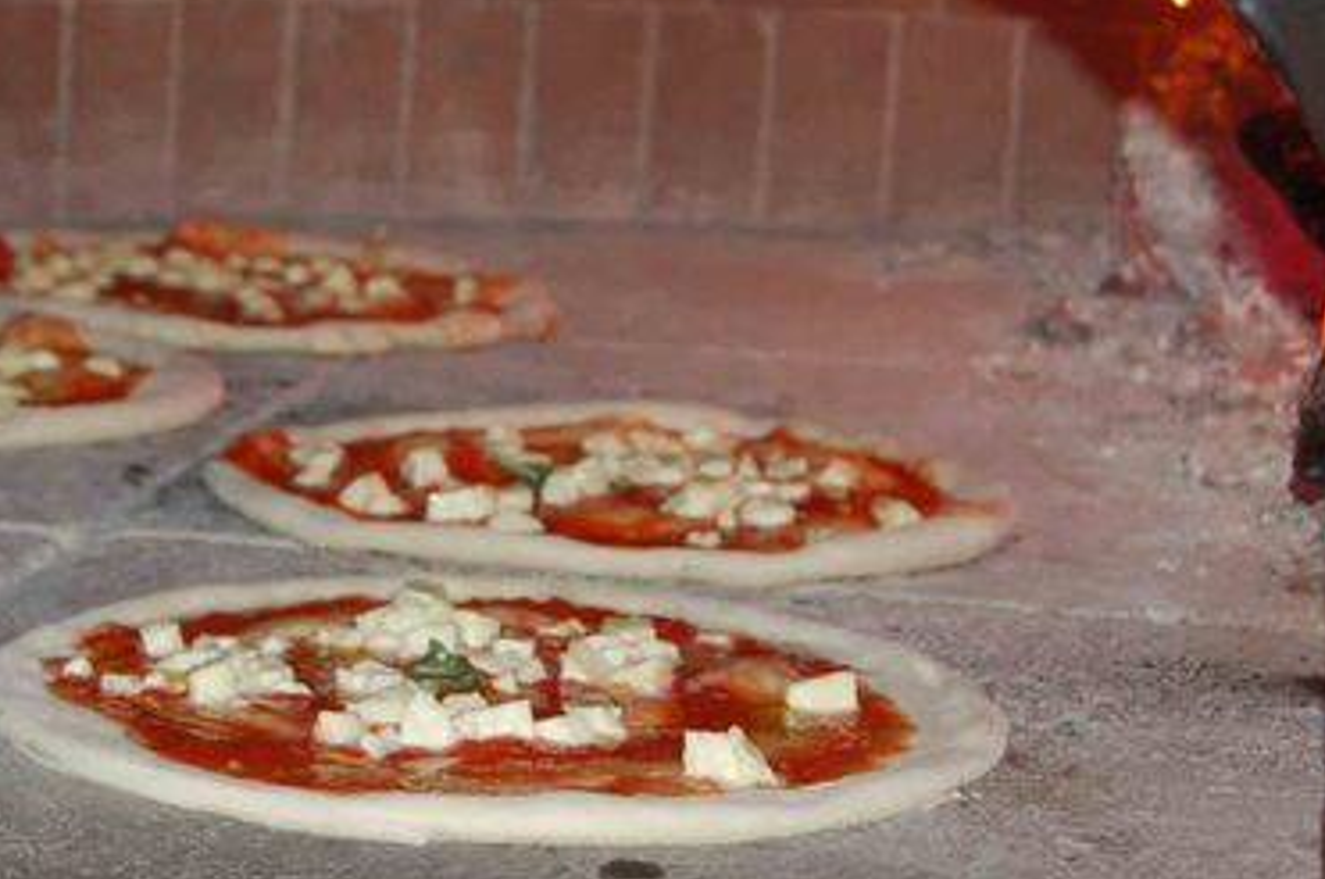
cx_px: 329
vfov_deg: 10.0
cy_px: 293
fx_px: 4997
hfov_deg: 15.0
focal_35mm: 136
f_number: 5.3
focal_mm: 42
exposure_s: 1/60
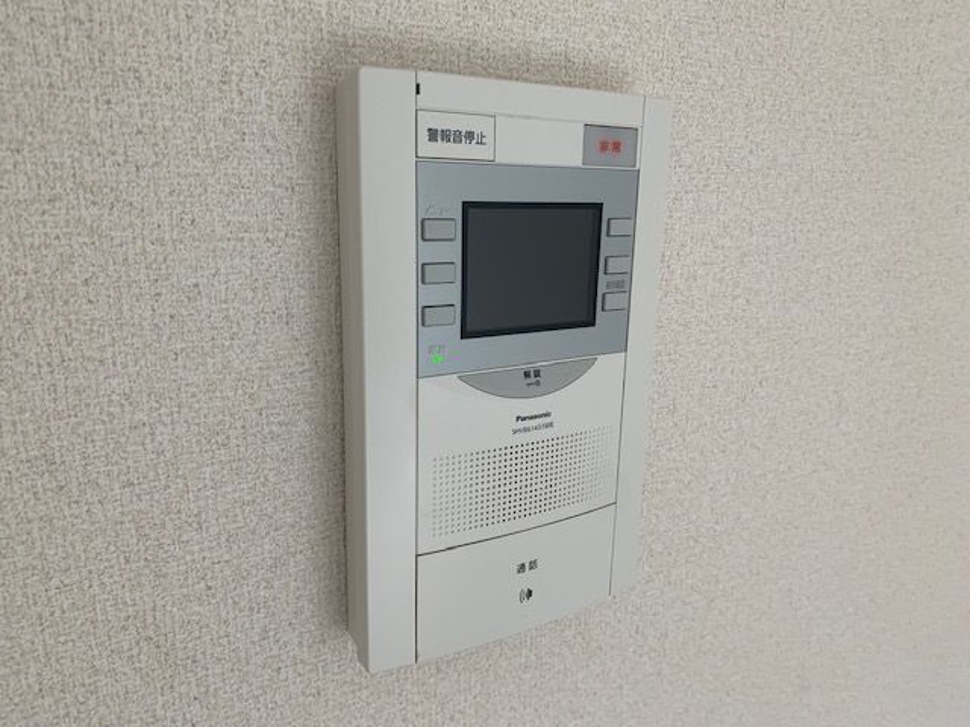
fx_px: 729
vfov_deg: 53.1
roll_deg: +0.2
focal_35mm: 26
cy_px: 364
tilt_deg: -16.1
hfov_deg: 67.3
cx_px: 485
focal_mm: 4.25
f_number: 1.8
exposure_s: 1/120
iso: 80
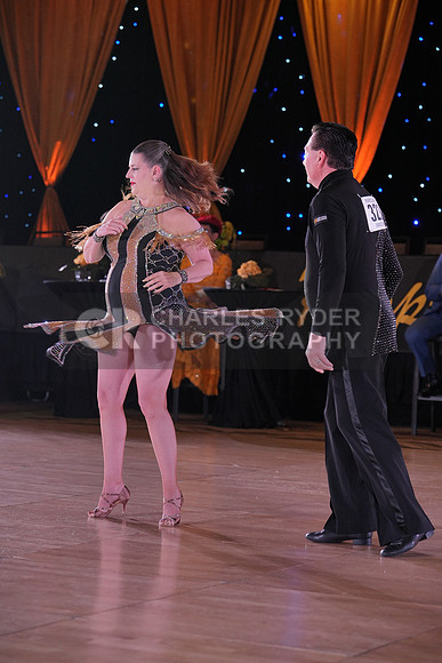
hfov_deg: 12.9
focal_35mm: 106
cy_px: 332
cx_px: 221
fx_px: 1951
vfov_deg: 19.3
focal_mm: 106
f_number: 4
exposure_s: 1/400
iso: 1250
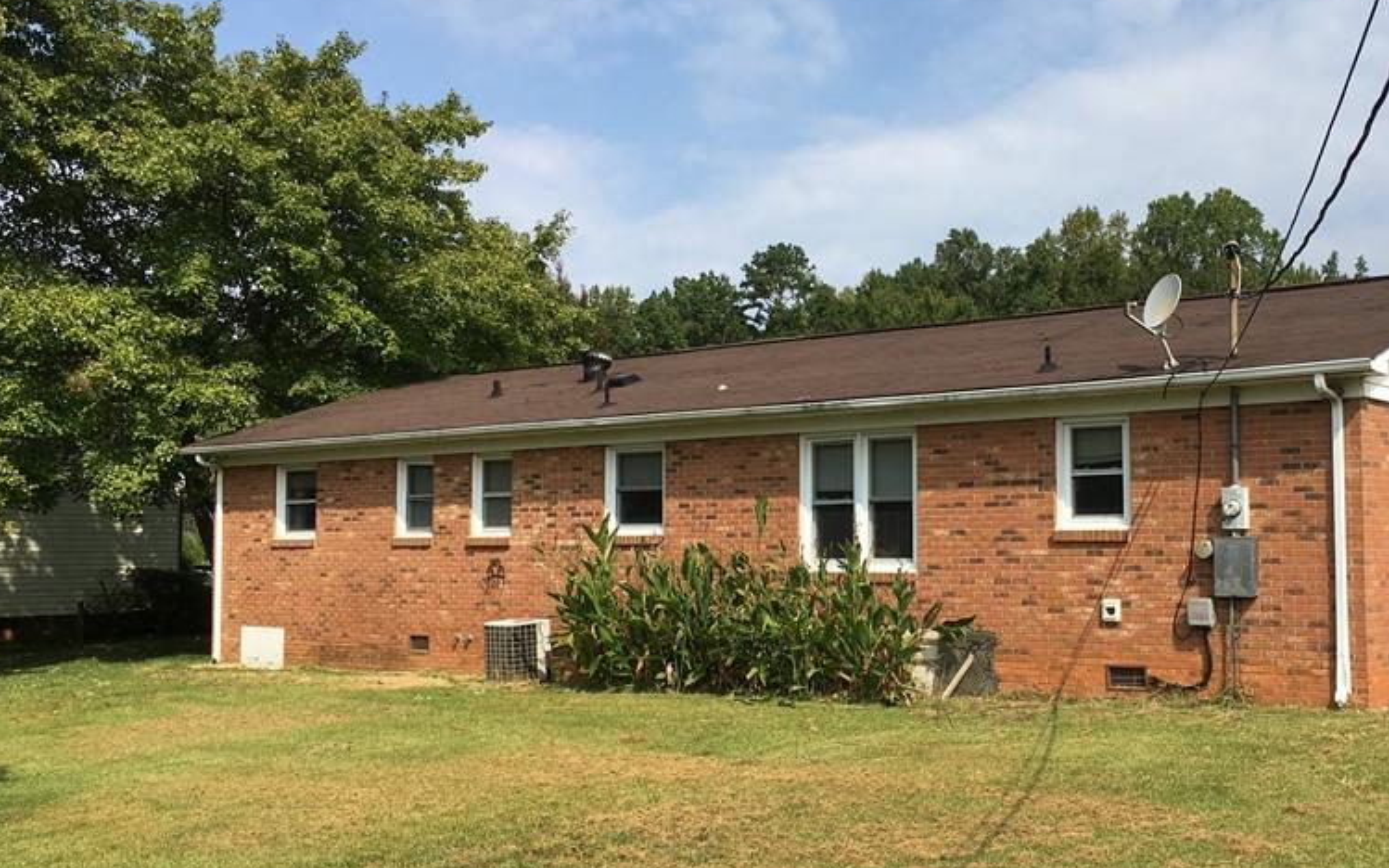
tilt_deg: +3.7
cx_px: 914
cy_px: 477
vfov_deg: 30.5
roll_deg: +0.6
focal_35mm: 42
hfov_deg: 46.5
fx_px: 1590
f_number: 2.2
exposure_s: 1/1637
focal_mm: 4.15
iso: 25
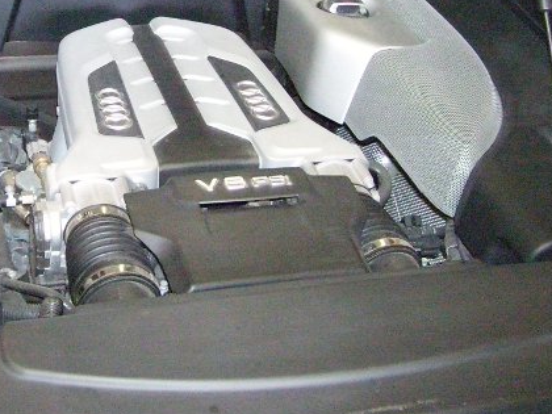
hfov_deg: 31.4
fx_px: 957
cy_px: 81
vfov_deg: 24.0
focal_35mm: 60
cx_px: 117
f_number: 2.7
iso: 1250
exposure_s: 1/125
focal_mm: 6
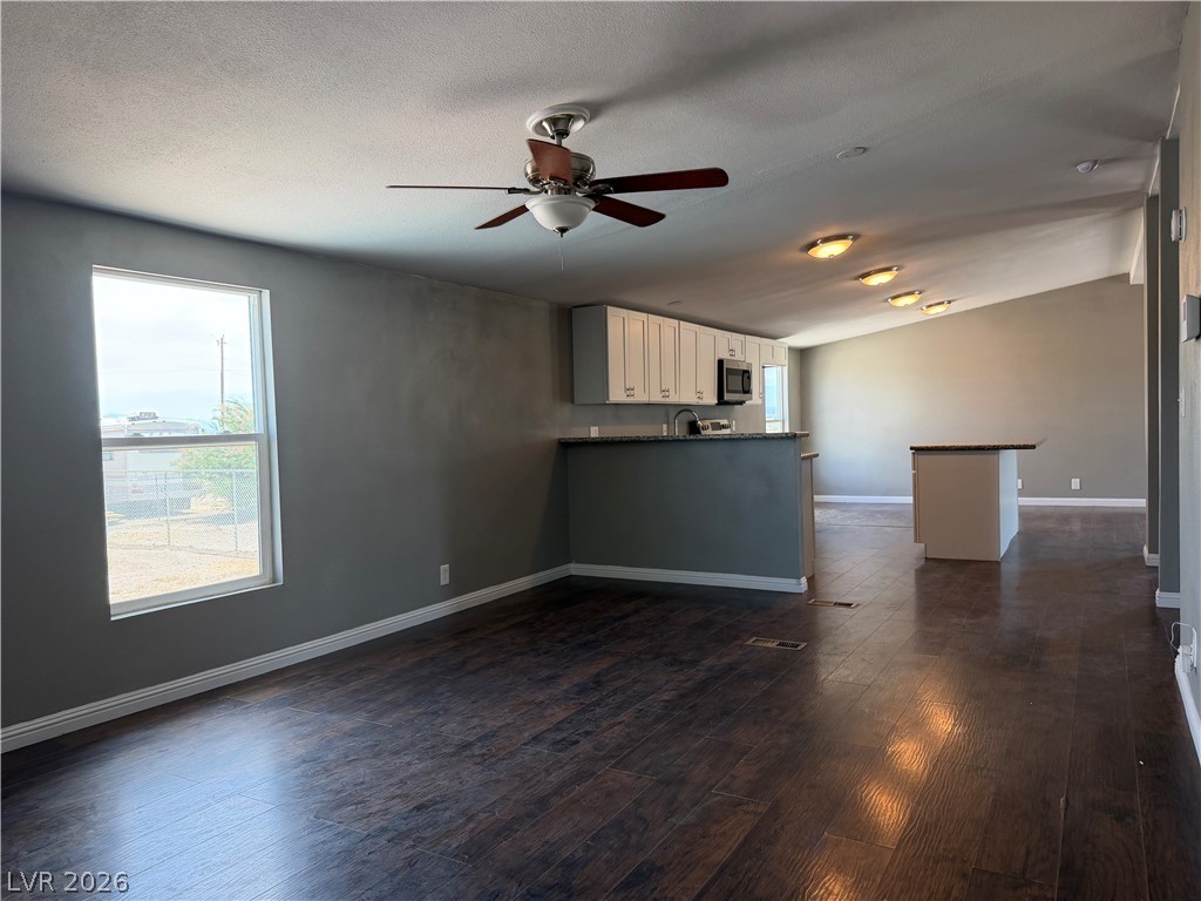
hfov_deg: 71.6
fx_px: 833
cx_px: 600
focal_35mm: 24
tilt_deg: -2.4
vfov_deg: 56.8
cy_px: 450
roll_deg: +2.0
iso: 125
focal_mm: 6.76
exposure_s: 1/210
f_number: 1.78
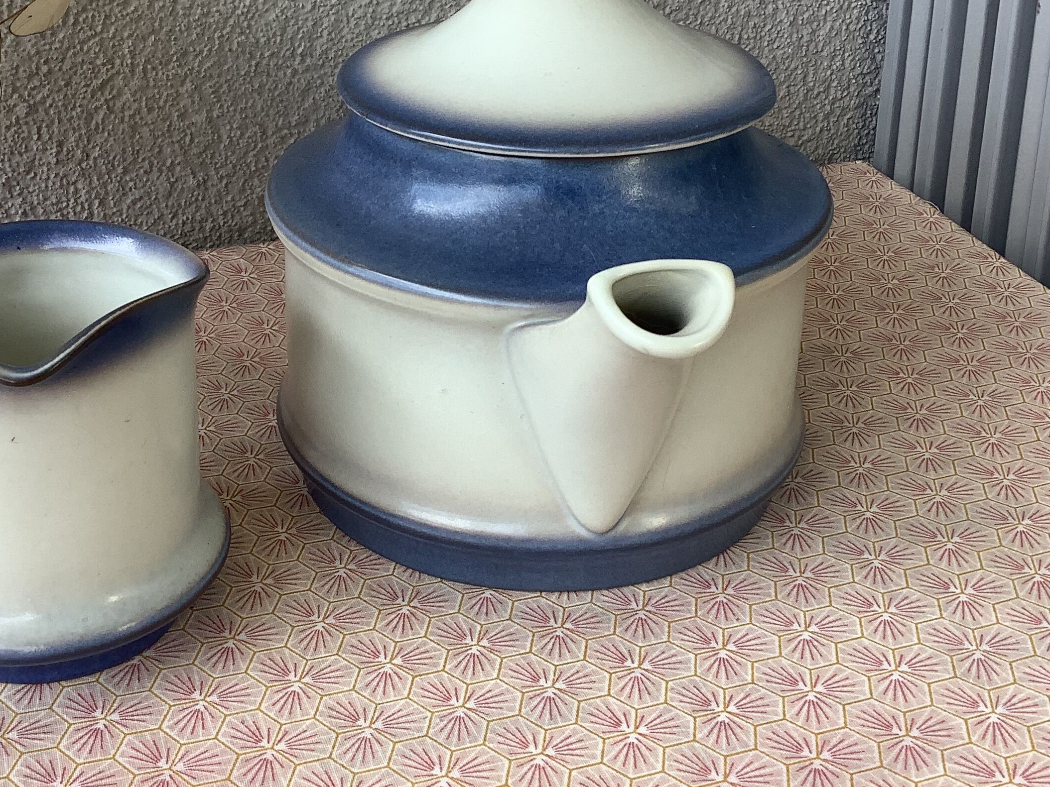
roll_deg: +1.1
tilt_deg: -23.0
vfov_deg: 30.1
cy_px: 264
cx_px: 429
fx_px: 1456
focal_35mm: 48
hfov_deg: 39.5
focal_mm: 3.3
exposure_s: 1/100
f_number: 2.4
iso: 32
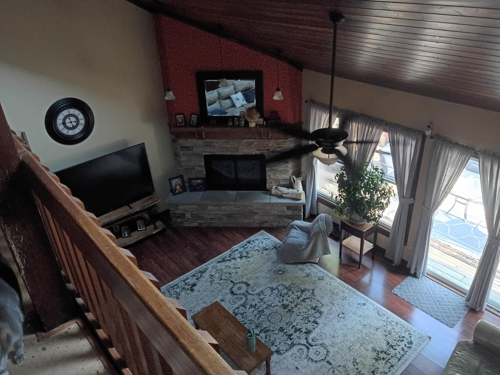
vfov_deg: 49.7
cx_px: 250
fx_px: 404
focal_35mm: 28
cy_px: 188
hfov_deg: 63.4
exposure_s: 1/30
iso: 2172
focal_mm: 3.42
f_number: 2.2
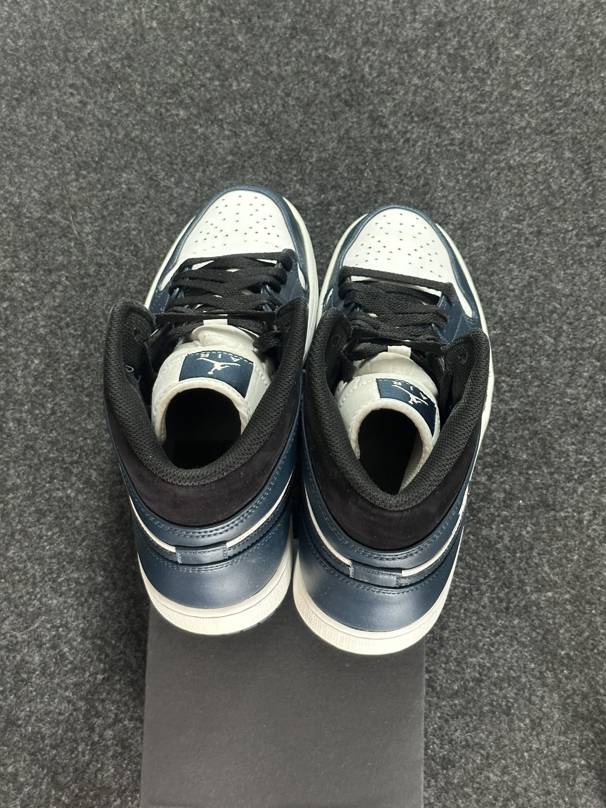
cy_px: 404
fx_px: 1120
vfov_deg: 39.7
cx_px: 303
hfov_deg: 30.3
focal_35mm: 48
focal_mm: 6.86
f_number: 1.78
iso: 400
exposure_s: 1/33
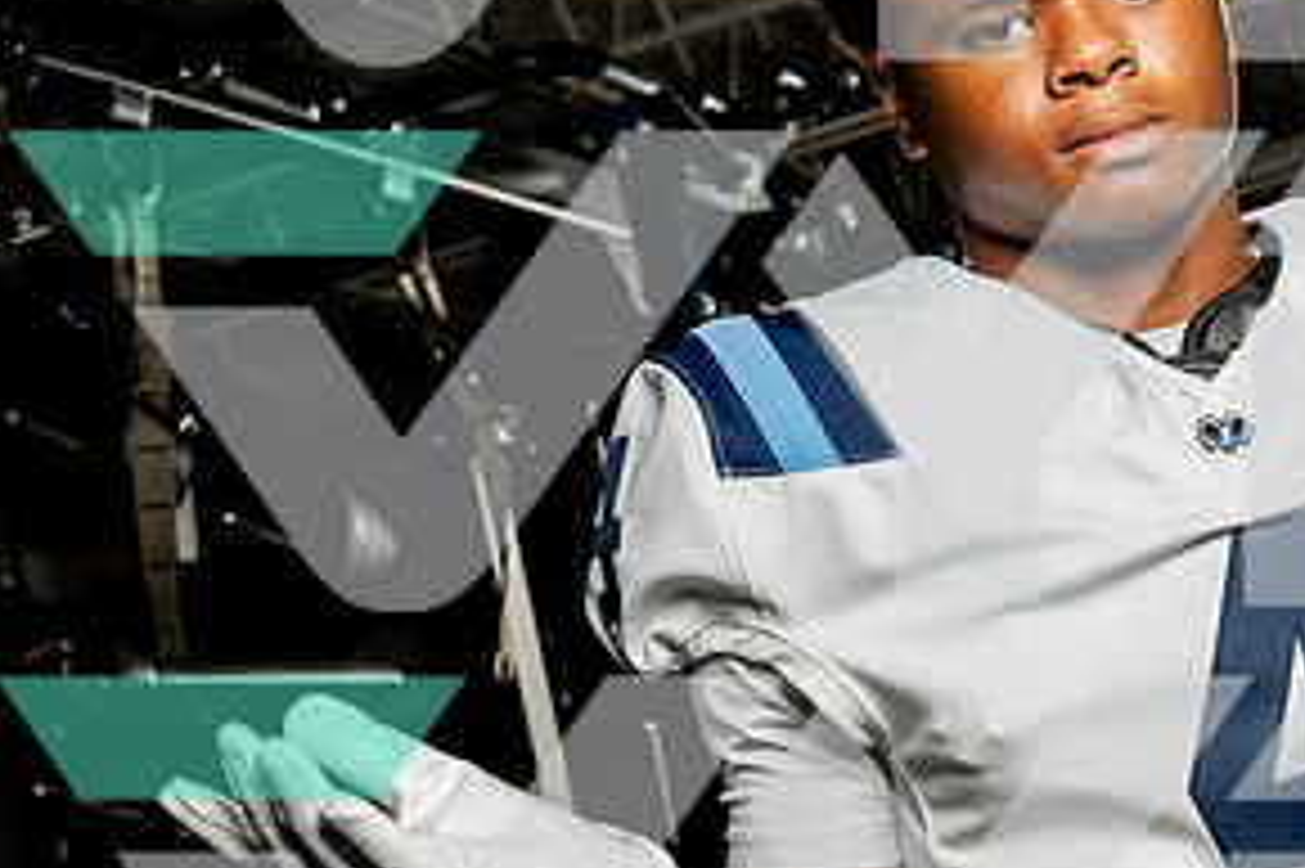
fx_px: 3478
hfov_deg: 20.8
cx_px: 1156
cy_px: 371
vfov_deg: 14.2
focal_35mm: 96
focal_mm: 48
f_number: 7.1
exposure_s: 1/200
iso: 640
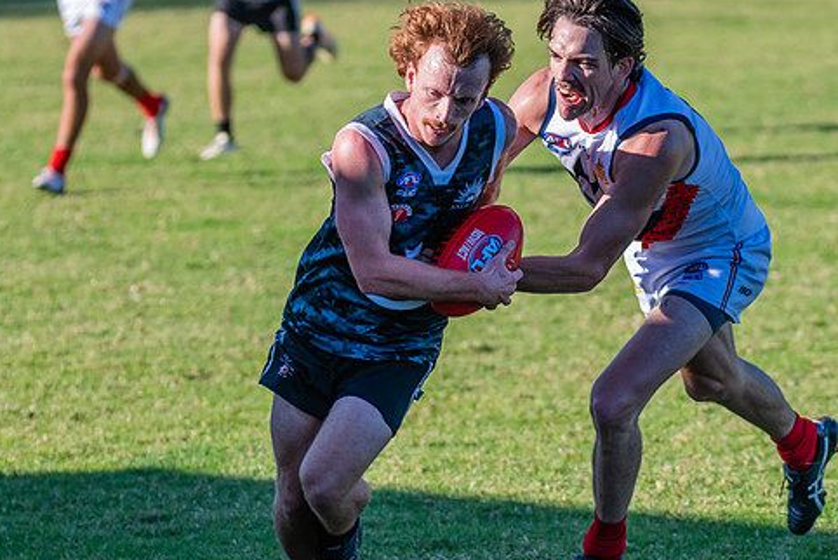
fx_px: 8361
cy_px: 363
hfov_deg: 5.7
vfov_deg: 3.8
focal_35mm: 359
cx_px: 533
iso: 800
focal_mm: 270
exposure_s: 1/1600
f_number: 7.1
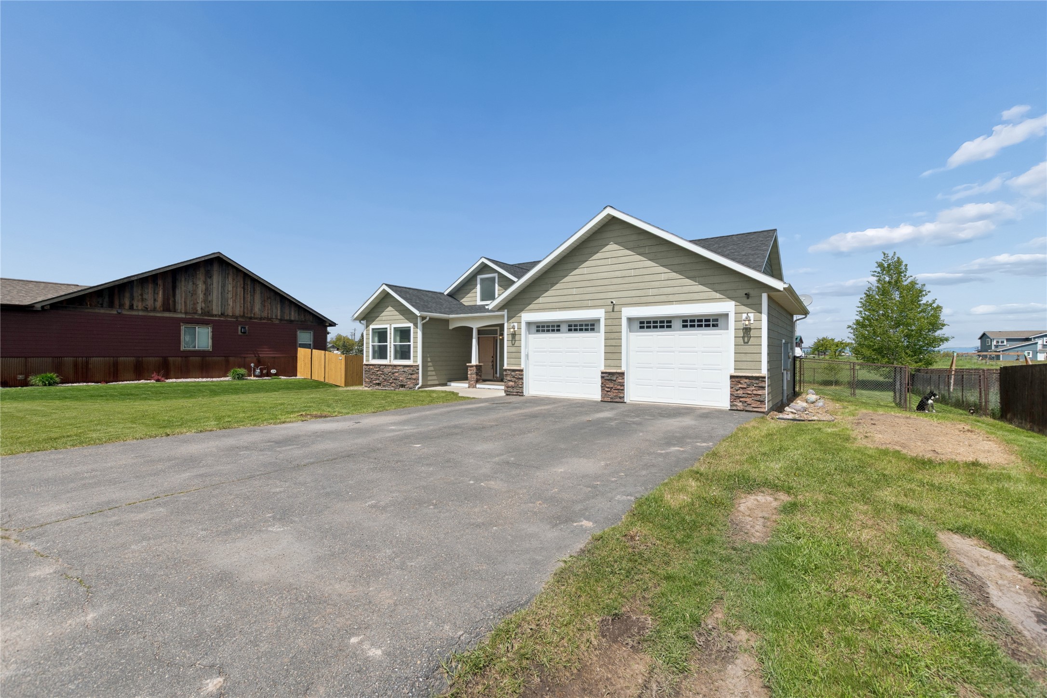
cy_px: 349
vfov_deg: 77.3
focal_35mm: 15
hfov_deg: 100.4
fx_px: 436
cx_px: 524
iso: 100
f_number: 6.3
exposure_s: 1/1250
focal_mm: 10
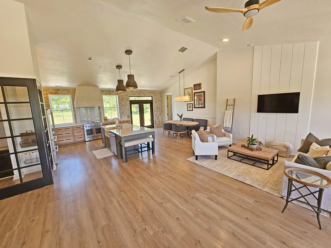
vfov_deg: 89.9
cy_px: 124
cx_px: 166
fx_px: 124
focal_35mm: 13
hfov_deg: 106.2
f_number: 2.2
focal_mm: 2.2
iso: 125
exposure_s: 1/77.4
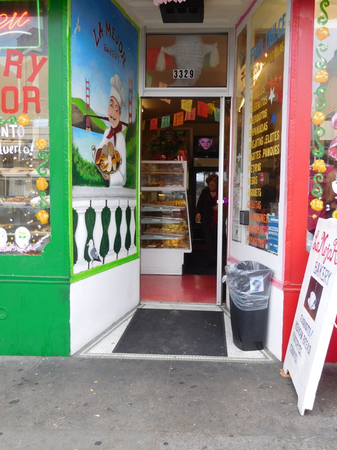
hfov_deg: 44.2
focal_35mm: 32
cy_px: 225
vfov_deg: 56.8
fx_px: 415
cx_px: 168
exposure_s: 1/125
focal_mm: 5.7
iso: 125
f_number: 3.6
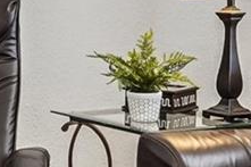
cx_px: -122
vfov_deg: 10.9
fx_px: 857
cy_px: -55
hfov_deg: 15.4
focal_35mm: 123
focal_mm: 17
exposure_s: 1/10
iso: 400
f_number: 9
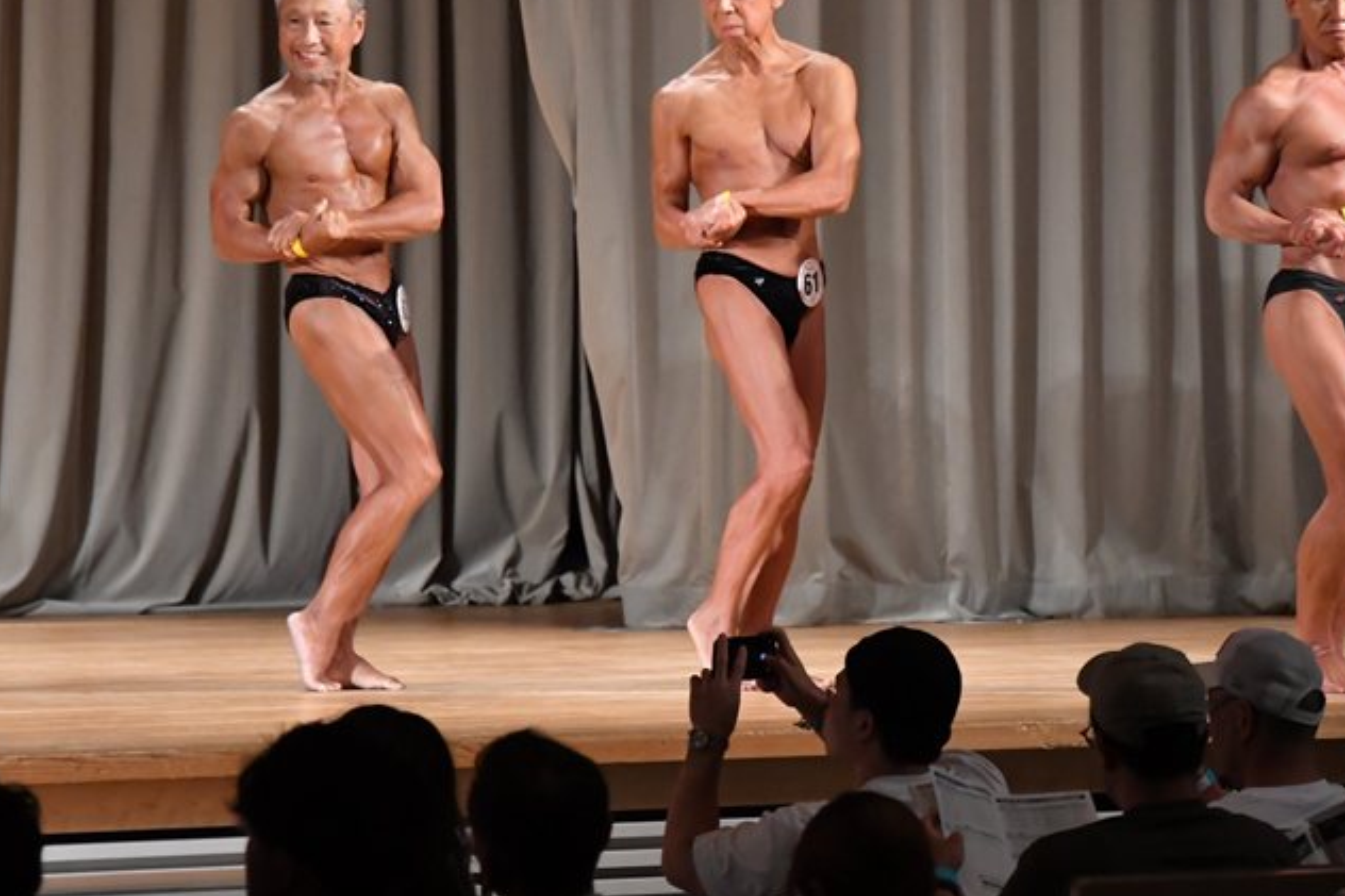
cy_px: 398
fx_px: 9935
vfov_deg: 5.2
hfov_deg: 7.7
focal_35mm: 266
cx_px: 806
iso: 5600
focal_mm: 145
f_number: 5.6
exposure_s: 1/400
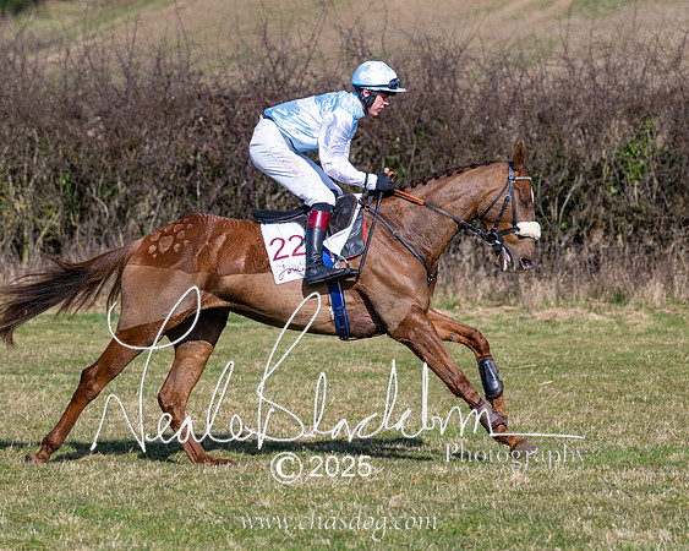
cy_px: 278
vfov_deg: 7.3
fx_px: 4328
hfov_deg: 9.1
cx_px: 223
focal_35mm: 212
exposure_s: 1/5000
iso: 200
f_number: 2.8
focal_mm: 104
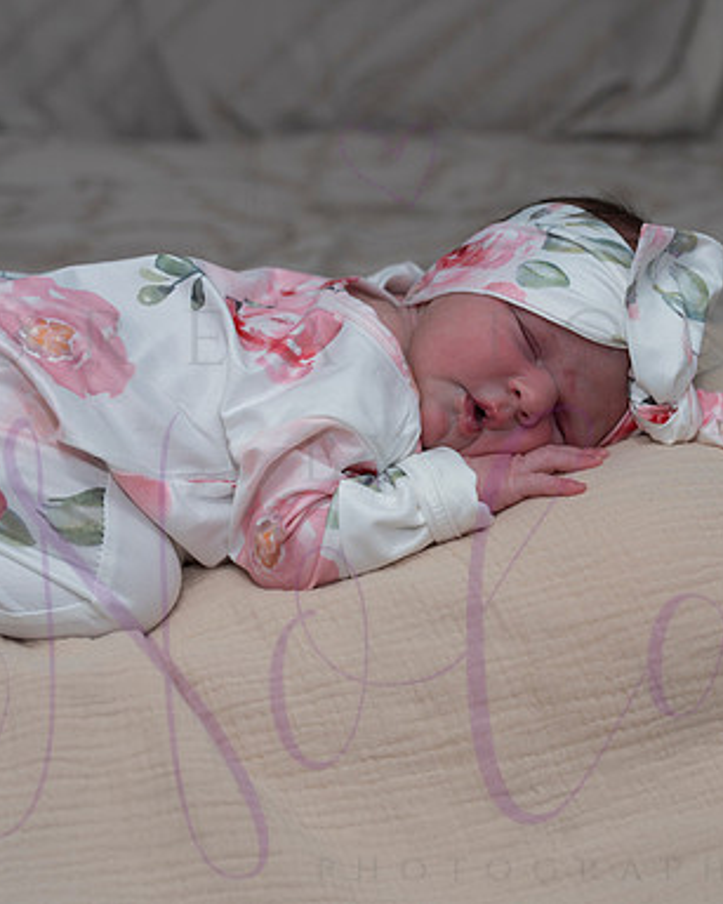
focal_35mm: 74
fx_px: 1980
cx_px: 384
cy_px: 442
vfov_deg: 25.7
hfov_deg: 20.7
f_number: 4
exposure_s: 1/320
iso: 800
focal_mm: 50
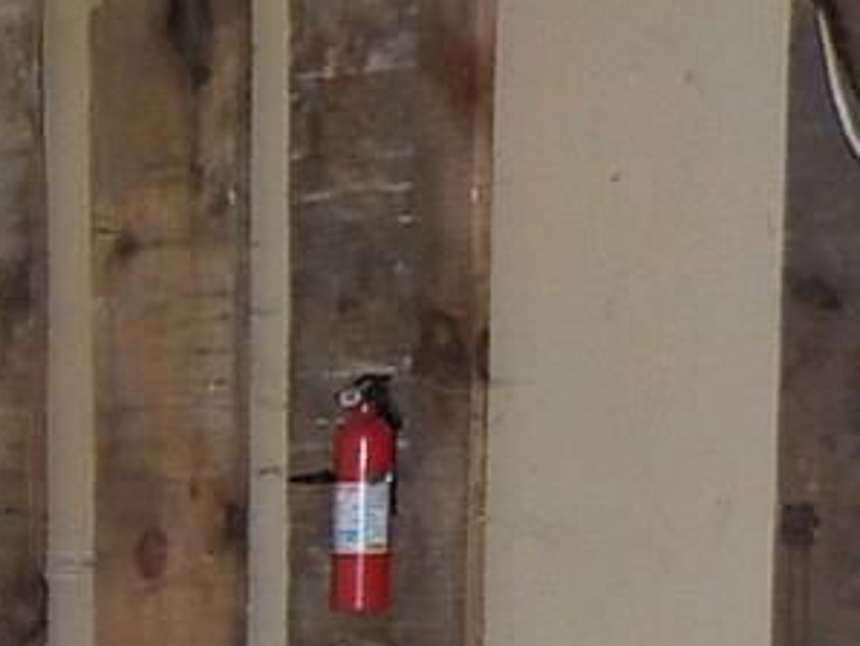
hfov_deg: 17.0
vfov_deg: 14.1
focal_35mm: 103
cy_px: 712
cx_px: -479
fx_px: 2561
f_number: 3.3
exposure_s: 1/30
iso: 360
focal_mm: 4.1
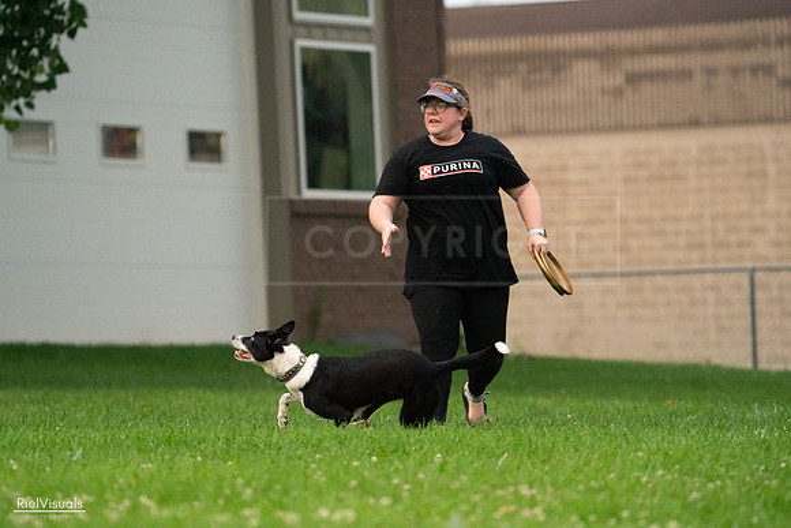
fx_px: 7428
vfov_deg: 4.1
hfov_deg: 6.1
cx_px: 396
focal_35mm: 338
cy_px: 264
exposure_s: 1/2000
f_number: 6.3
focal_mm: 338
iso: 6400
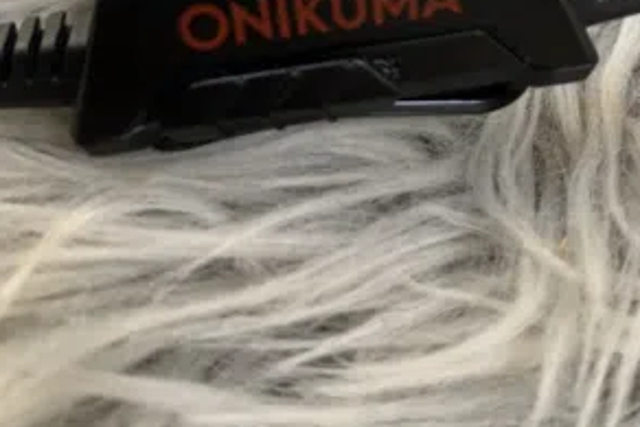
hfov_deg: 51.9
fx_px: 658
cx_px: 327
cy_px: 64
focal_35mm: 37
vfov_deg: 34.5
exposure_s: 1/38
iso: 400
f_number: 1.8
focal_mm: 4.25
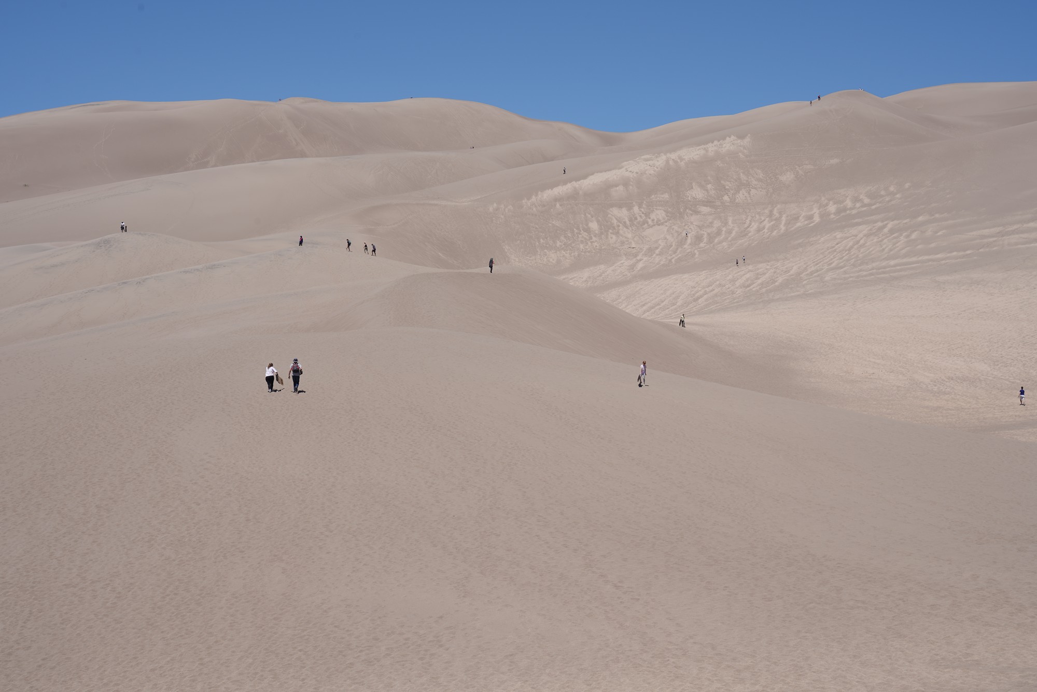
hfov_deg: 33.4
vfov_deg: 22.6
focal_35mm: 60
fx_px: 1728
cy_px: 346
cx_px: 518
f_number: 13
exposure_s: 1/160
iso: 80
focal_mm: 60
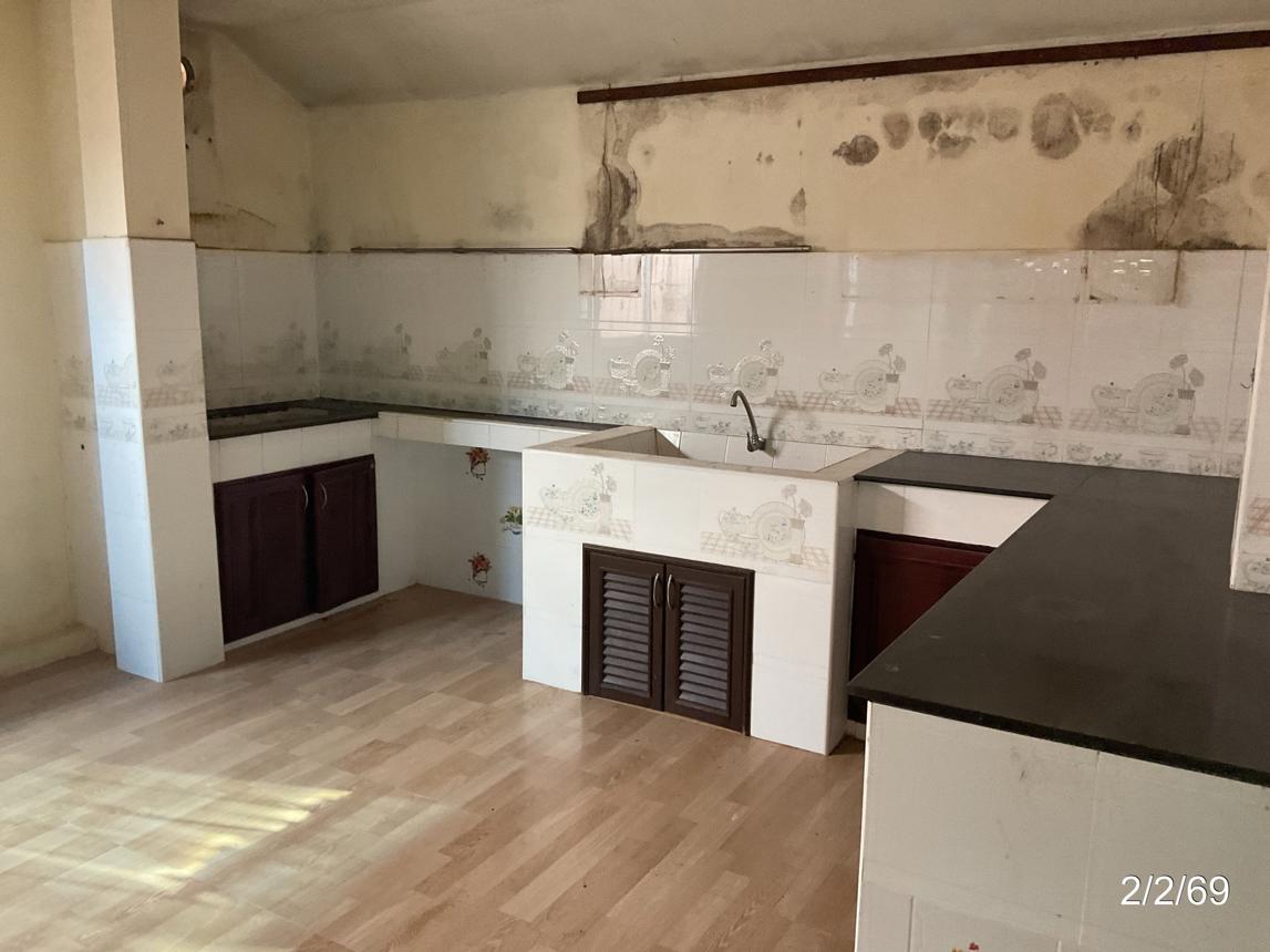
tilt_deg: -10.7
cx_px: 635
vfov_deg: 48.2
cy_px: 476
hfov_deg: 61.7
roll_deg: +0.6
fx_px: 1064
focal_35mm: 29
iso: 200
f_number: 1.8
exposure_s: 1/60
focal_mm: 3
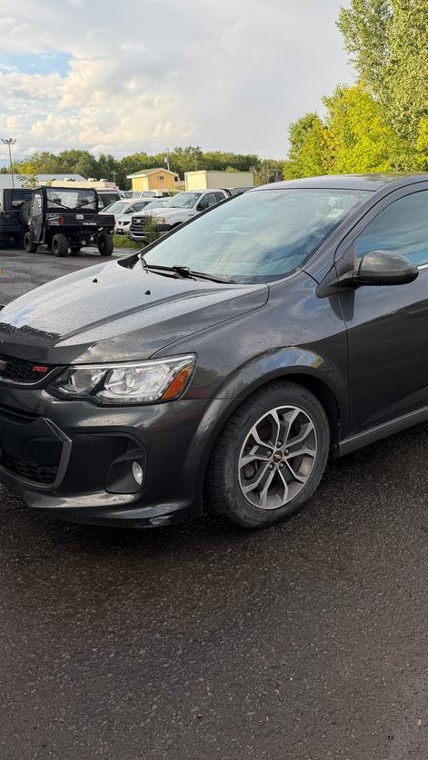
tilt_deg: -15.0
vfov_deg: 64.2
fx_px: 605
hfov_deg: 38.6
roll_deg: +0.6
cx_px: 276
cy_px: 348
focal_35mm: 30
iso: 80
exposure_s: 1/955
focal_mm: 6.76
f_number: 1.78
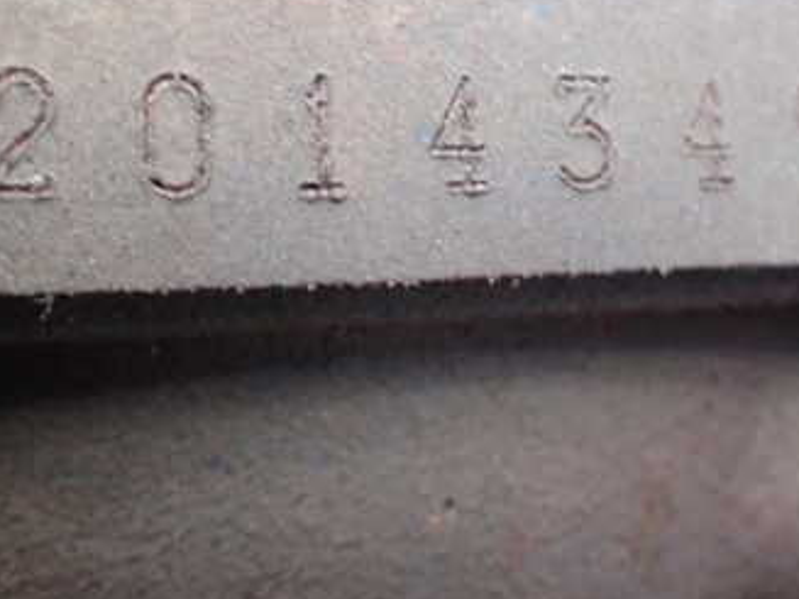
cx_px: 357
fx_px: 1269
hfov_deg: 34.9
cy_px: 125
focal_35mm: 55
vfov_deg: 26.1
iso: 800
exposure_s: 1/50
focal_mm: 5.4
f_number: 2.3
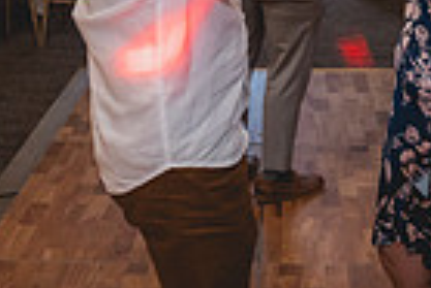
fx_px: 851
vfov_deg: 17.6
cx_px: 295
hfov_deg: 28.2
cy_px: -122
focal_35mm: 71
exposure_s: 1/50
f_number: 2.8
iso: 2500
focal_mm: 17
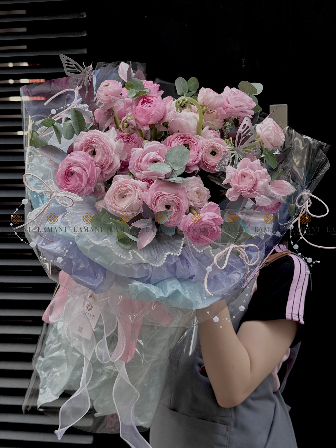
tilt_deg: -0.6
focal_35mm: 48
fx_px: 621
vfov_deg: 39.7
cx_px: 168
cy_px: 224
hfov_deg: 30.3
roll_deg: +0.7
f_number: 1.78
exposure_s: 1/687
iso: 64
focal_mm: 6.76
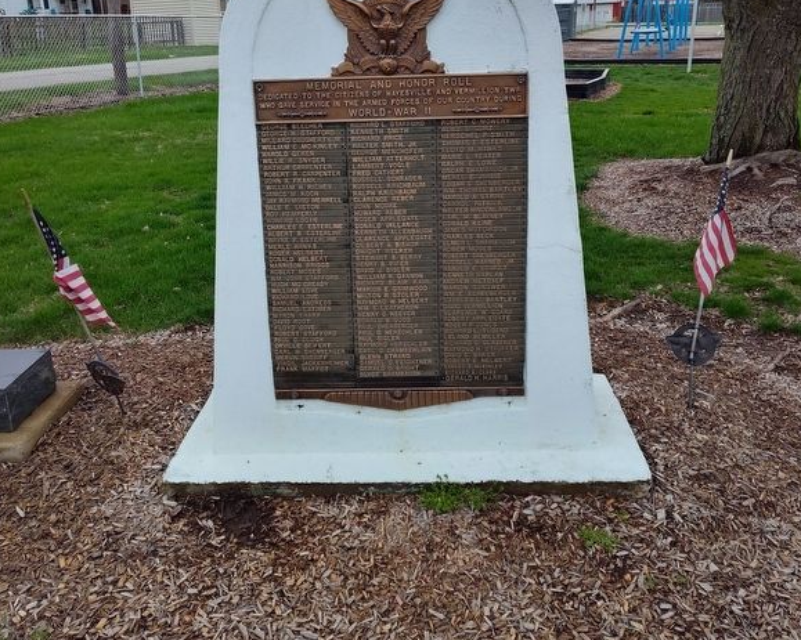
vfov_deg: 46.6
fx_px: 735
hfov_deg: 57.2
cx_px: 401
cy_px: 228
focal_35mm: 31
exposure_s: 1/873
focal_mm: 5.56
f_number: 1.8
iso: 100
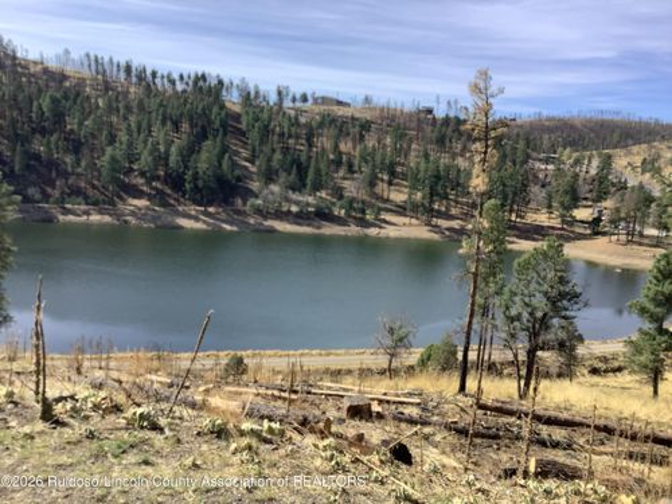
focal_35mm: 31
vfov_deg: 45.4
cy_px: 252
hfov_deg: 58.4
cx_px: 336
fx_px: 602
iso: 25
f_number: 2.4
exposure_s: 1/905
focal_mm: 3.3
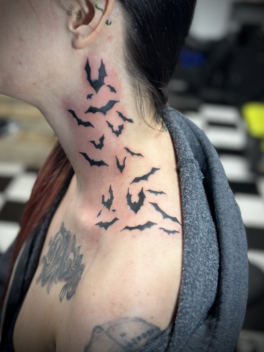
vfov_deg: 37.5
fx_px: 519
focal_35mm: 51
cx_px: 132
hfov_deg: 28.6
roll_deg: -4.5
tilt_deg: -23.3
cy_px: 165
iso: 125
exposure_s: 1/60
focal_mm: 6.86
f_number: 1.78
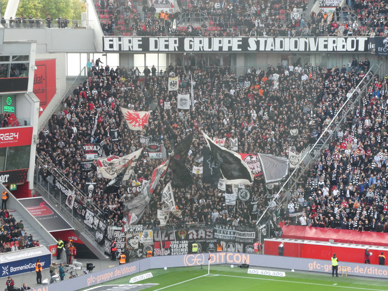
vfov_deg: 11.0
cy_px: 146
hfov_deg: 14.6
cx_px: 194
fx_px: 1513
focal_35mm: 135
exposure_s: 1/125
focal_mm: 24.2
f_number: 5.3
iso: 320
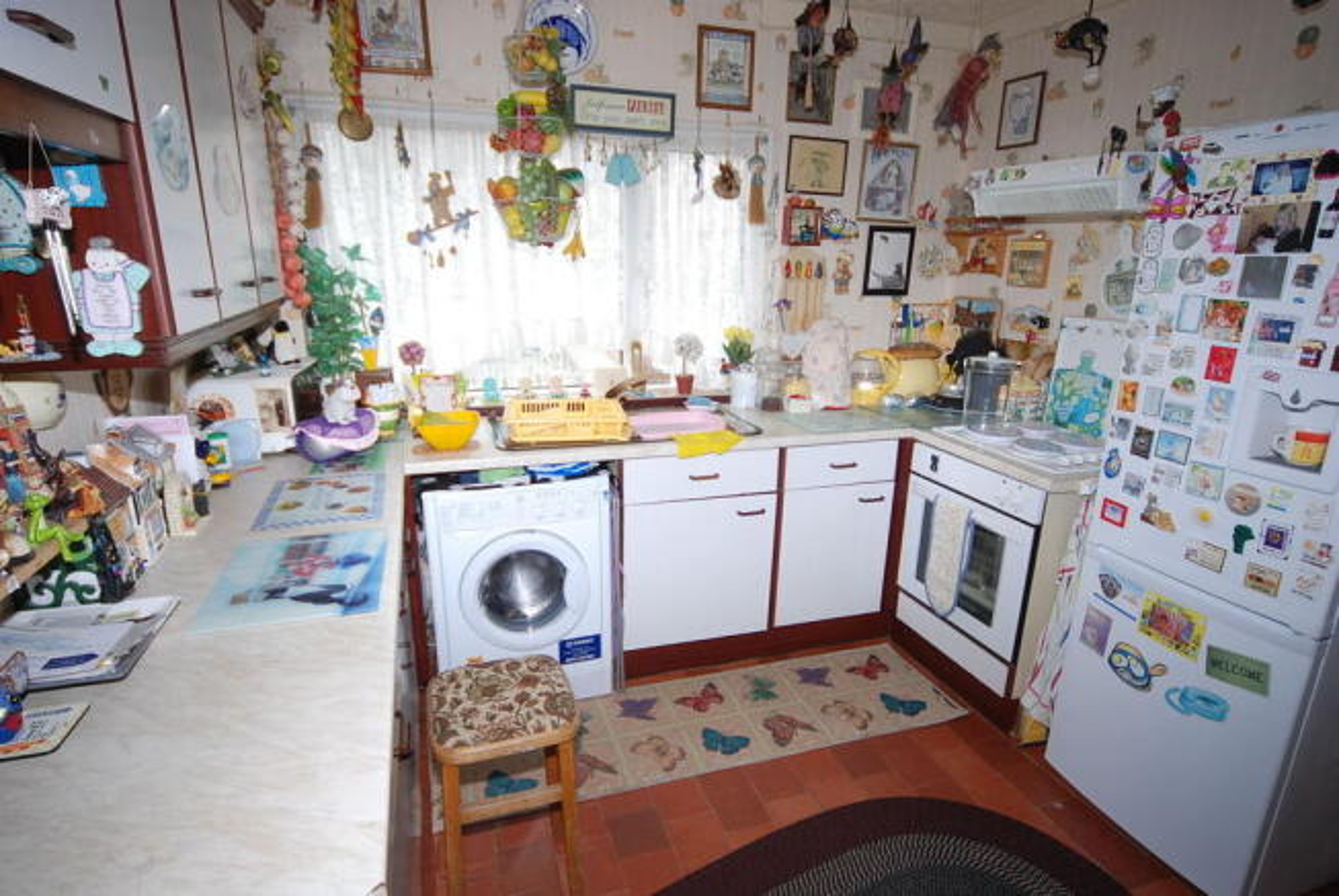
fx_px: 670
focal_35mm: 18
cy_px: 448
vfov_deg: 67.5
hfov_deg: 89.9
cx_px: 670
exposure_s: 1/60
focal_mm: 12
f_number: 4.5
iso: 200
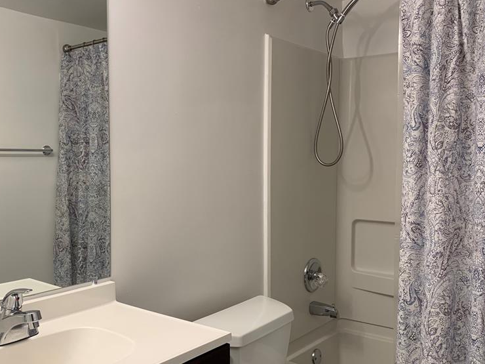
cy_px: 196
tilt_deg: -2.9
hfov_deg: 51.1
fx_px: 504
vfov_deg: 39.6
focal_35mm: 36
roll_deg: -0.7
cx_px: 200
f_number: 1.8
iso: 80
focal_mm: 4.25
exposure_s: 1/120
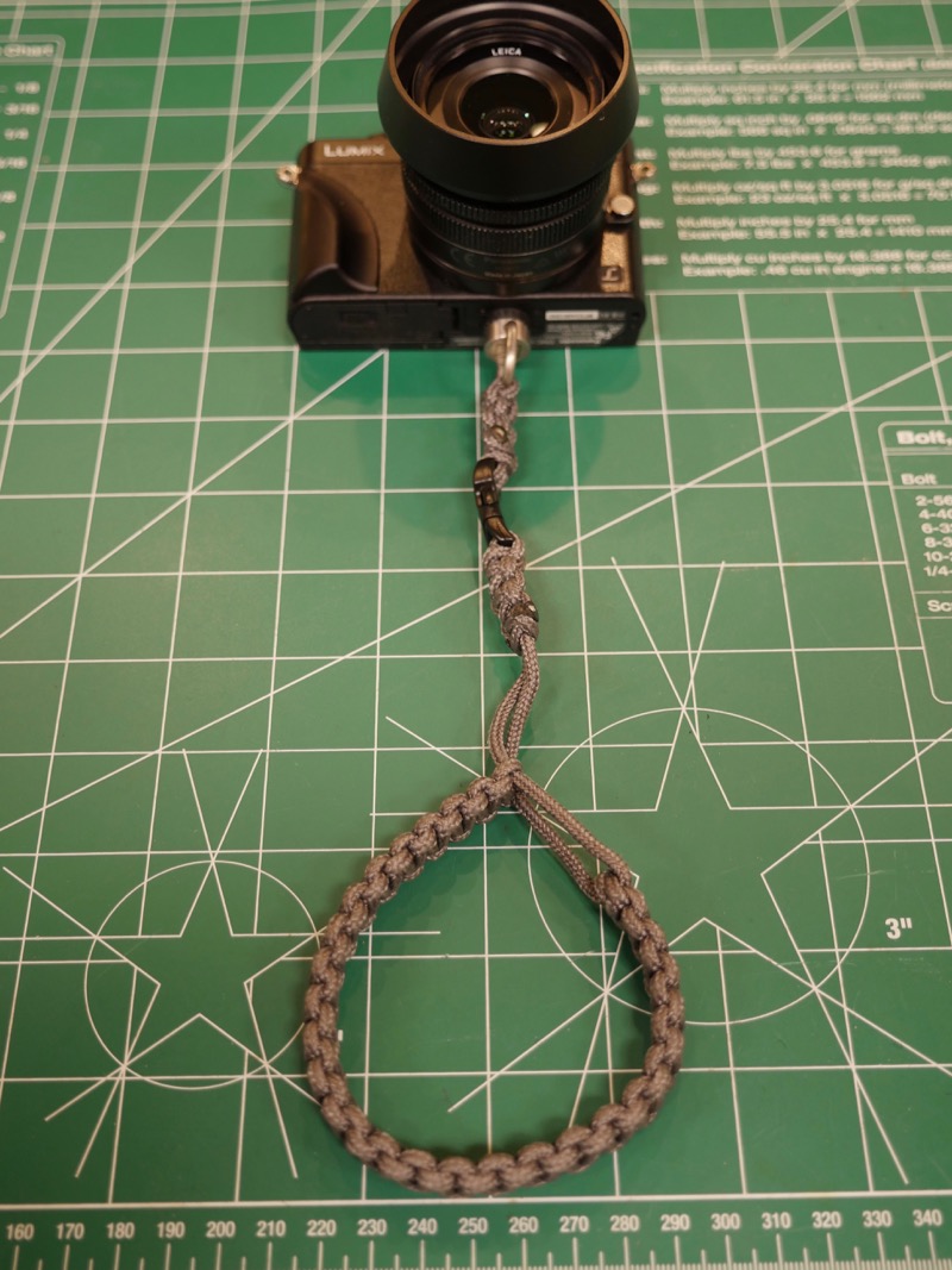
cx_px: 476
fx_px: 1467
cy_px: 635
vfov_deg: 46.8
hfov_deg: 36.0
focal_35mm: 40
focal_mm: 20
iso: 400
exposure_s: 1/60
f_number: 2.8
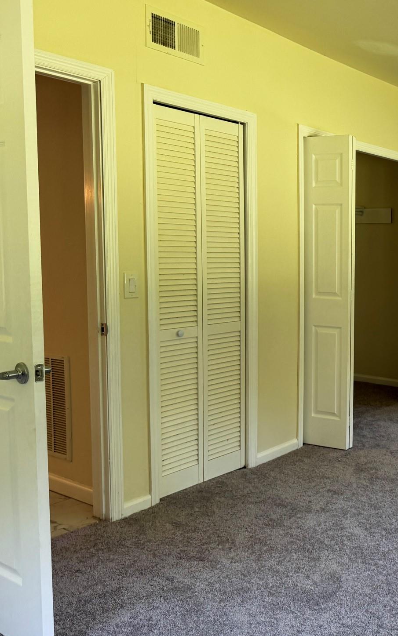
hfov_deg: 32.1
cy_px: 316
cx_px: 415
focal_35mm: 36
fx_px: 624
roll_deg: -0.8
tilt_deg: -4.2
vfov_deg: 54.0
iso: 160
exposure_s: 1/121
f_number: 1.78
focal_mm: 6.76
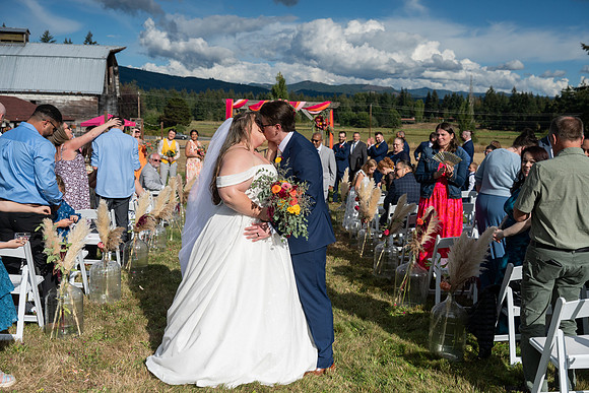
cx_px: 294
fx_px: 573
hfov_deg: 54.4
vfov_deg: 37.9
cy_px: 196
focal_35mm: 35
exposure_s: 1/8000
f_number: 5
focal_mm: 35
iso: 400
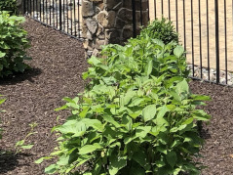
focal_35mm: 120
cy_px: -104
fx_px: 807
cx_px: 341
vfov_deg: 11.7
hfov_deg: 15.3
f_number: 1.8
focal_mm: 3.99
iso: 20
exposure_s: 1/1143
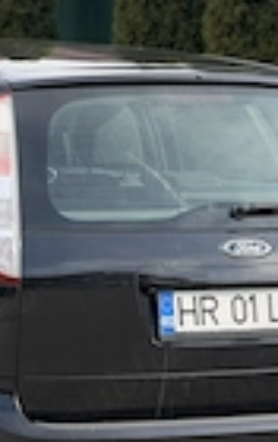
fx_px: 1751
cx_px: 47
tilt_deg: -3.9
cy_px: 170
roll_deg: -0.6
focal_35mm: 145
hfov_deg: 9.1
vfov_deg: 14.4
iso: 100
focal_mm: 6.76
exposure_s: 1/1883
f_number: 1.78
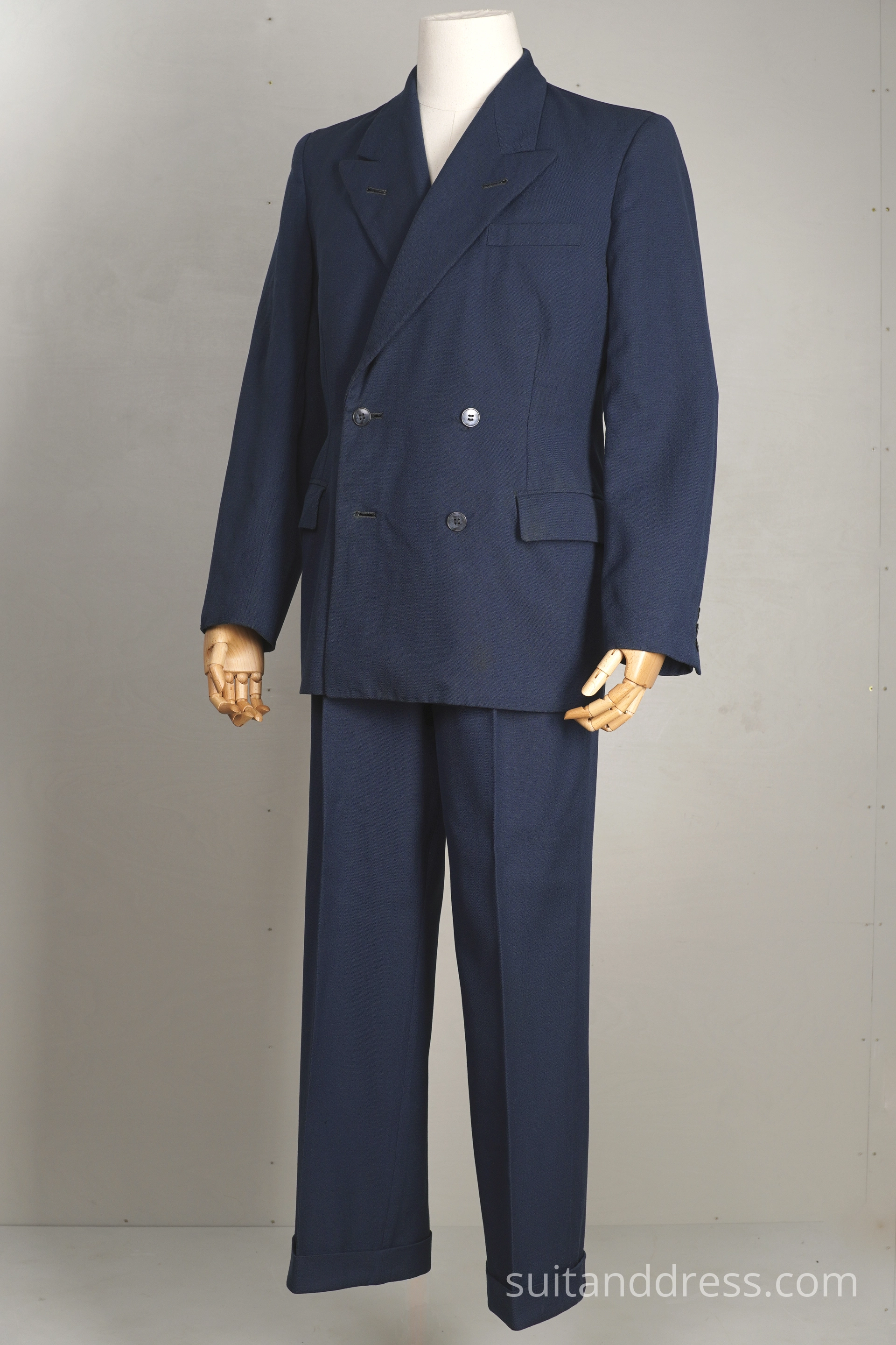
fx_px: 1792
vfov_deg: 41.1
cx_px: 448
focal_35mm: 48
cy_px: 672
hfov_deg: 28.1
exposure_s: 1/30
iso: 200
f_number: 5.6
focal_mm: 32
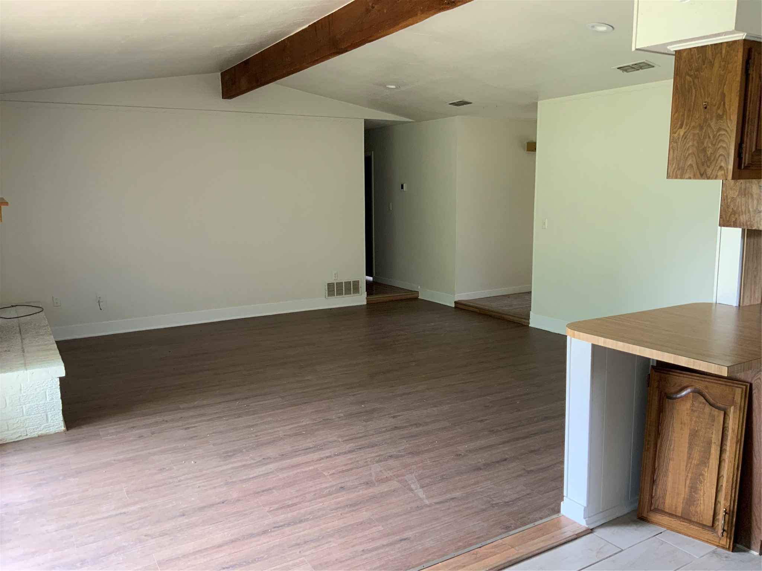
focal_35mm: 29
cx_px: 381
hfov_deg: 61.7
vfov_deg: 48.2
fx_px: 638
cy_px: 286
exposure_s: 1/60
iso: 80
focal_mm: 3
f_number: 1.8
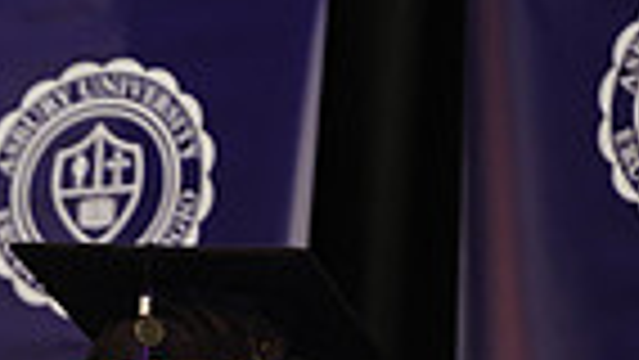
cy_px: 857
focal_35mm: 303
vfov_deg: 3.9
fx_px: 5136
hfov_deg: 7.1
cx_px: 4
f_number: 4
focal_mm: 47
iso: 1250
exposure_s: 1/125
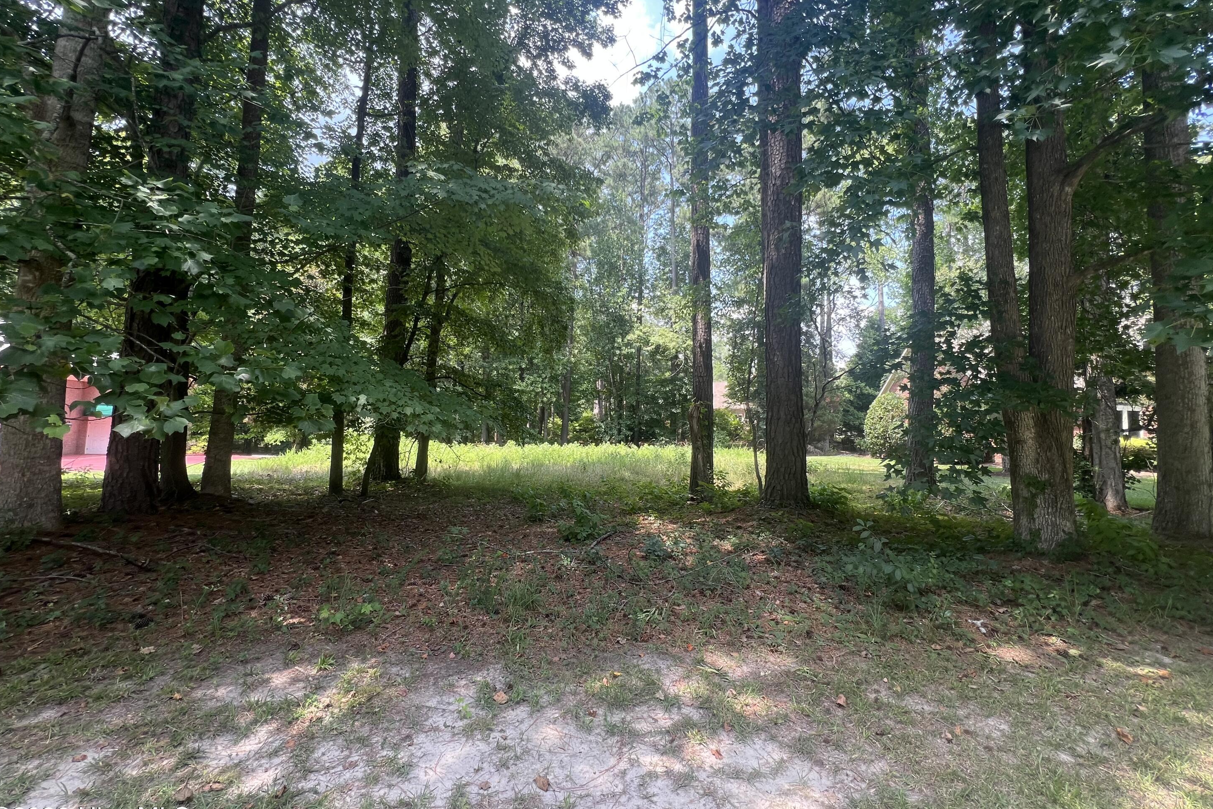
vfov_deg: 81.2
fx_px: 472
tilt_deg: +5.0
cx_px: 618
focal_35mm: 14
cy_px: 389
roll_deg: -0.9
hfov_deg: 104.2
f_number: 1.8
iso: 32
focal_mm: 1.57
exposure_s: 1/161
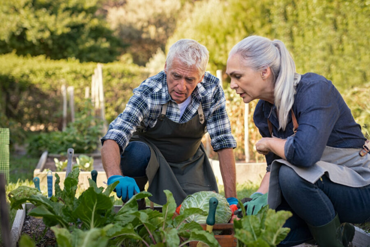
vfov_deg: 22.6
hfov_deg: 33.4
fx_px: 617
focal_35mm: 60
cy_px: 124
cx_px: 185
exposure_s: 1/320
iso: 100
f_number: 2.5
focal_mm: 50
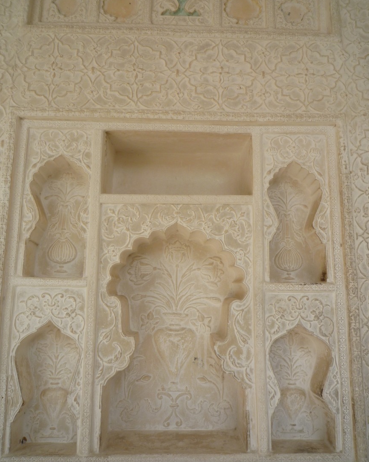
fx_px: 369
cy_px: 245
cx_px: 182
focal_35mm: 27
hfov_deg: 53.2
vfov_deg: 64.0
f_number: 3.5
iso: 100
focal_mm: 4.4
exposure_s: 1/500
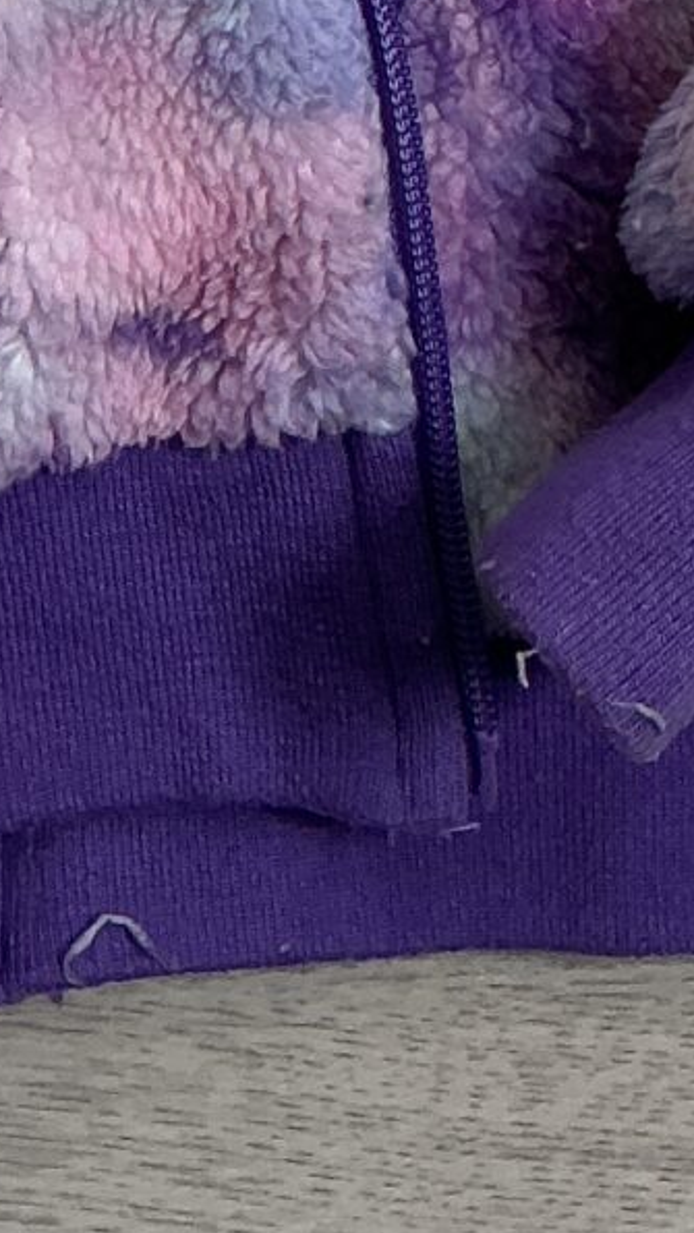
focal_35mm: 136
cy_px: -1055
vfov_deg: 13.9
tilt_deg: -83.5
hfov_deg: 8.9
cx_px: 102
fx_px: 4446
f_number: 1.8
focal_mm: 3
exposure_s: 1/50
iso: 50
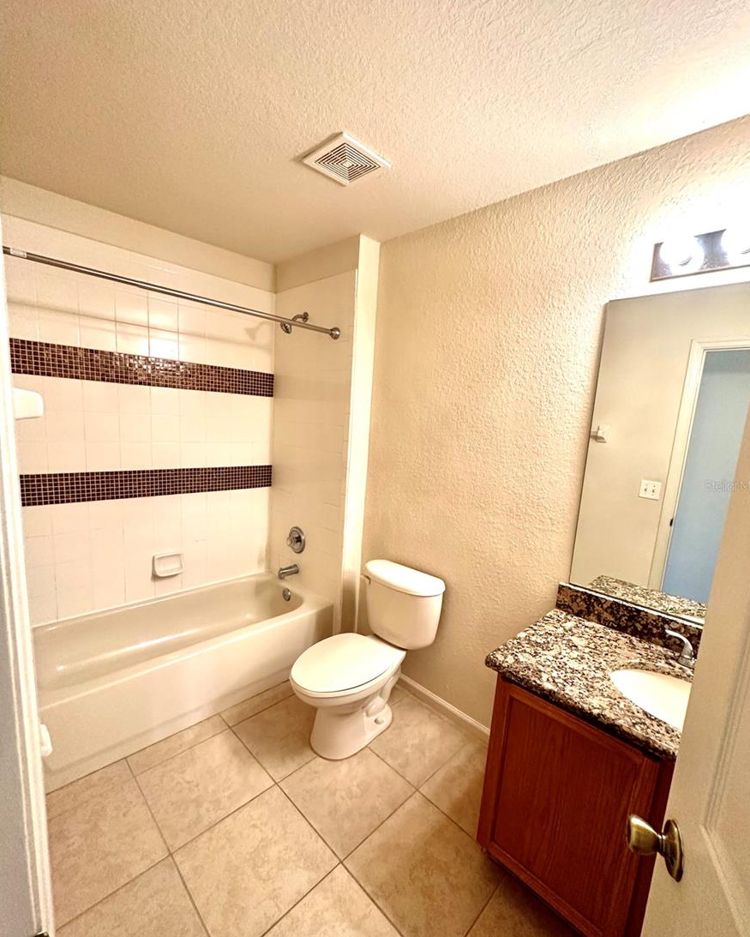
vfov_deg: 96.7
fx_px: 416
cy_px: 485
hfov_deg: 84.1
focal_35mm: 15
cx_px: 380
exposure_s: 1/60
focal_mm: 2.22
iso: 250
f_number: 2.2
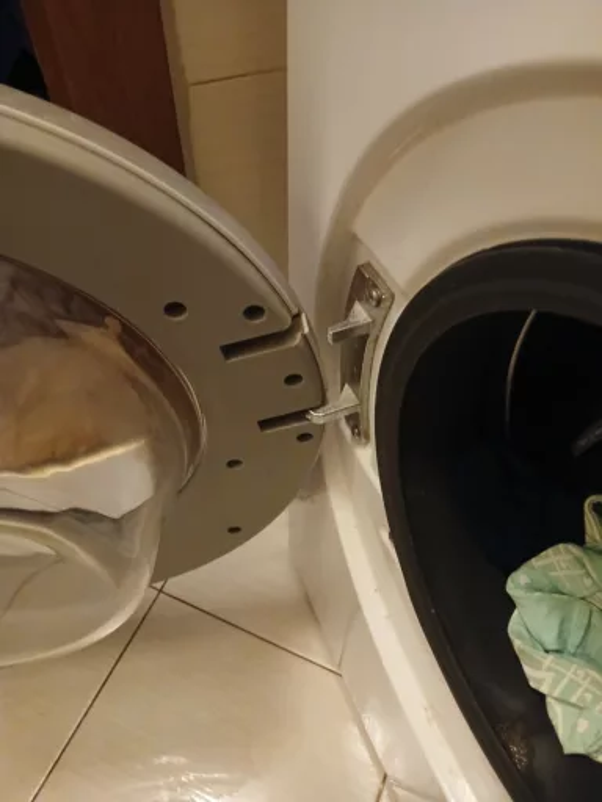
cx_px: 301
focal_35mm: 26
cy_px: 401
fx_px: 603
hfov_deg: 53.1
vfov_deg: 67.3
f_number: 1.8
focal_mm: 3.98
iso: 800
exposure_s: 1/20
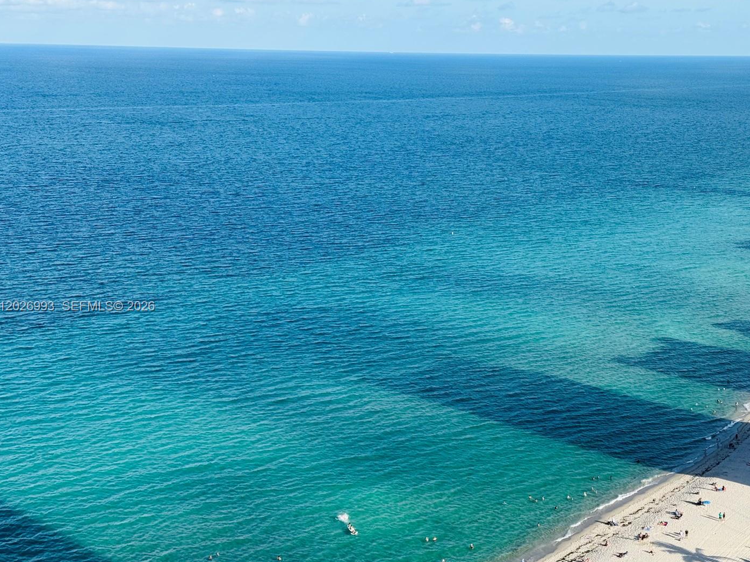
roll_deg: -0.3
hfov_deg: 34.9
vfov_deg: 26.5
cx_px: 417
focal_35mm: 55
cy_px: 307
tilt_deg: -12.1
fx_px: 1192
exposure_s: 1/2611
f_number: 1.78
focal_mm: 6.76
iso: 64
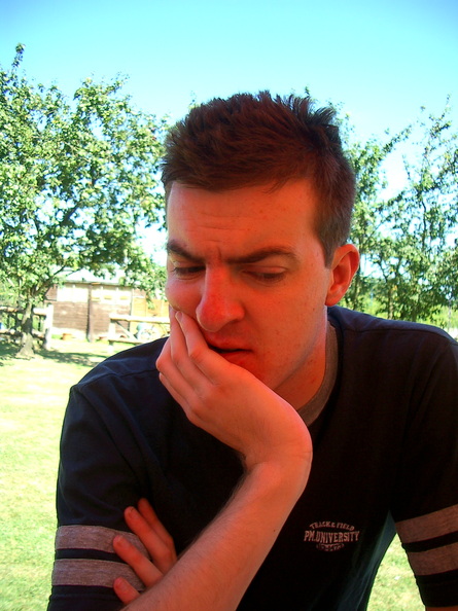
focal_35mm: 35
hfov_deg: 40.7
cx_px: 229
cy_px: 306
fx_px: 618
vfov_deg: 52.6
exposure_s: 1/250
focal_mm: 5.8
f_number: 2.6
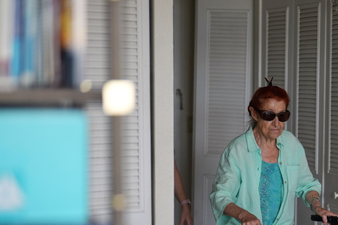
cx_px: 329
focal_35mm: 110
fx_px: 1033
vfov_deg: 12.3
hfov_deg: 18.2
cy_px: 227
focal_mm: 50
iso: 400
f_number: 1.2
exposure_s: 1/1000
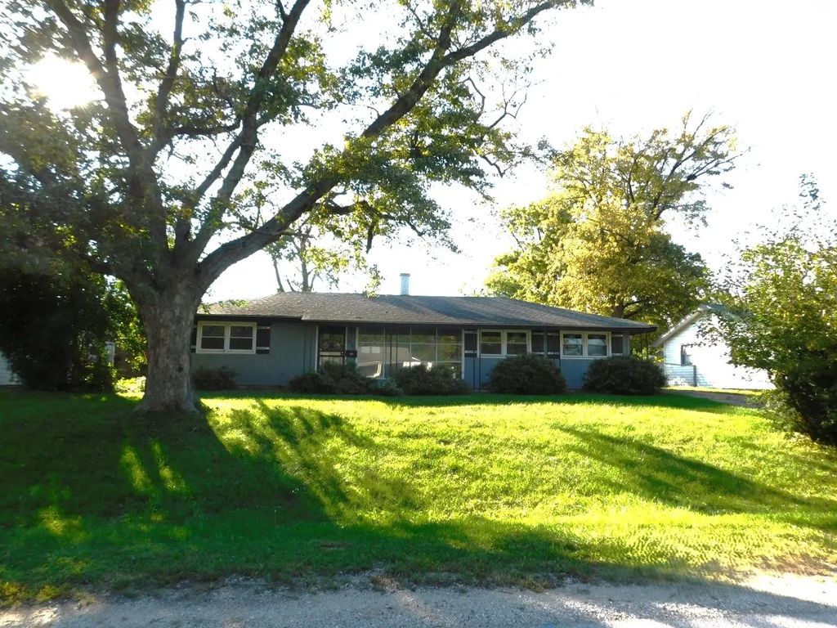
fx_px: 556
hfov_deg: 73.9
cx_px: 418
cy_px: 314
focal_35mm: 23
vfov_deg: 58.9
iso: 125
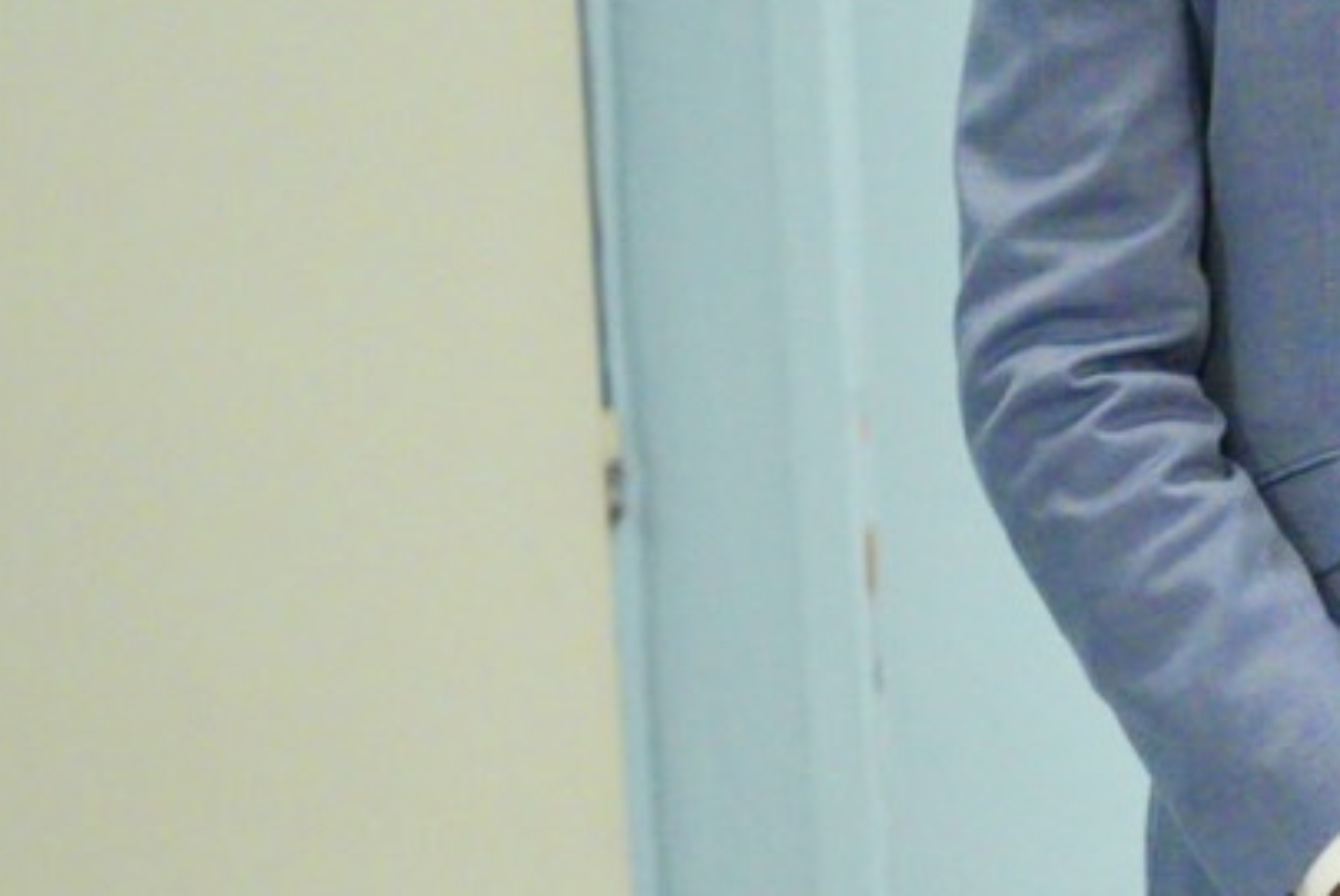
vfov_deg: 6.7
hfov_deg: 9.5
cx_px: 2403
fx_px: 7673
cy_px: 385
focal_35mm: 206
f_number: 4
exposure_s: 1/320
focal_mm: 54
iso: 4000
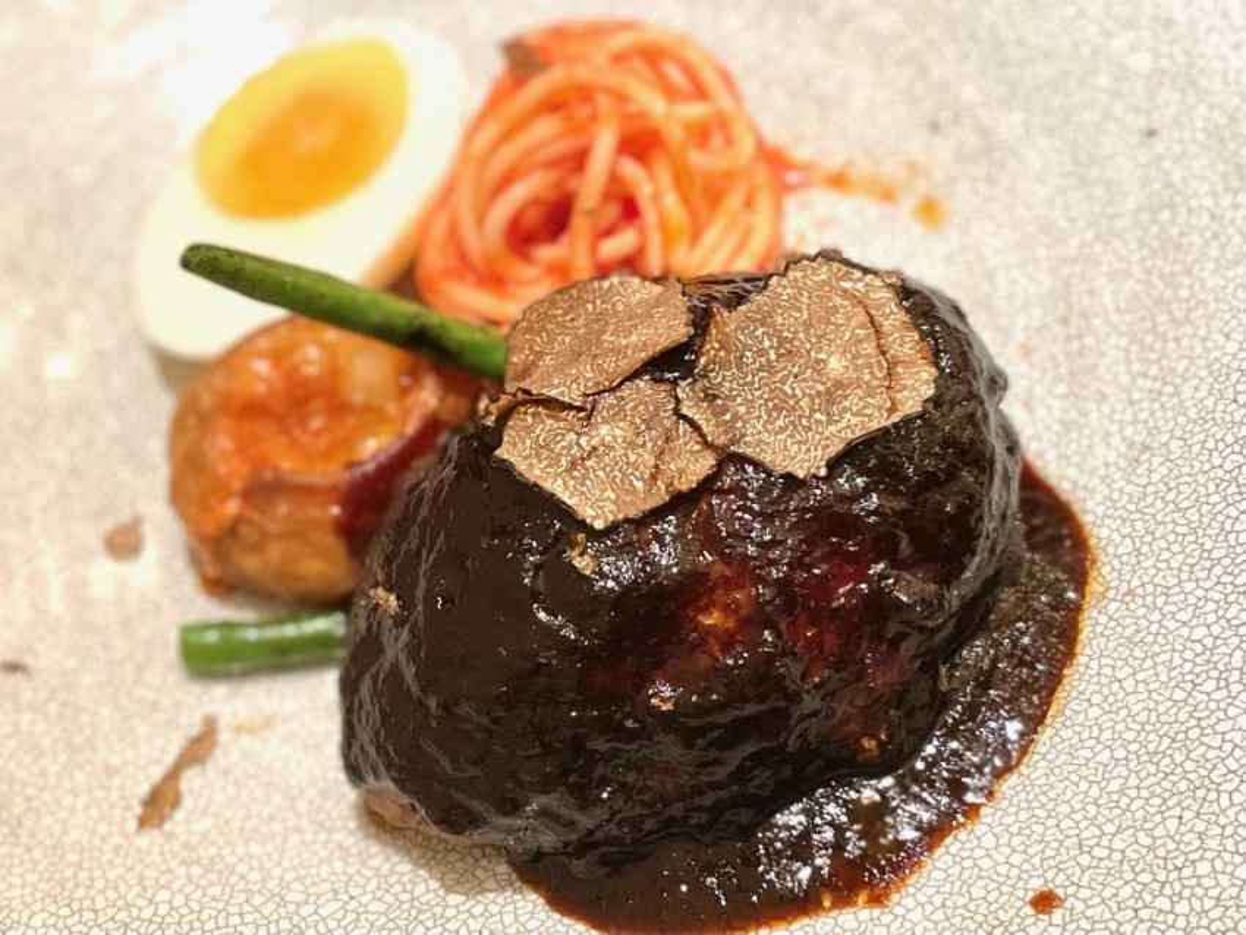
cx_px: 623
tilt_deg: -54.6
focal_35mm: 26
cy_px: 468
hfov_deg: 67.3
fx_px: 936
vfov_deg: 53.1
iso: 100
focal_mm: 4.2
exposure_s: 1/41
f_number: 1.6
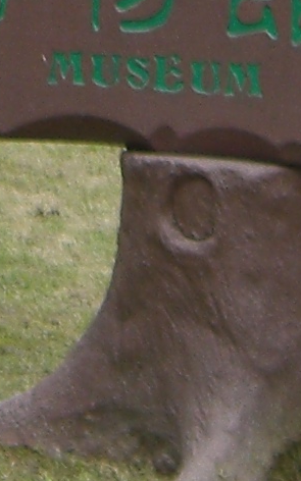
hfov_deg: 5.0
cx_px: -79
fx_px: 3439
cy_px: -477
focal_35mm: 262
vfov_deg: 7.7
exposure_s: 1/100
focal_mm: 7.9
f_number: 2.8
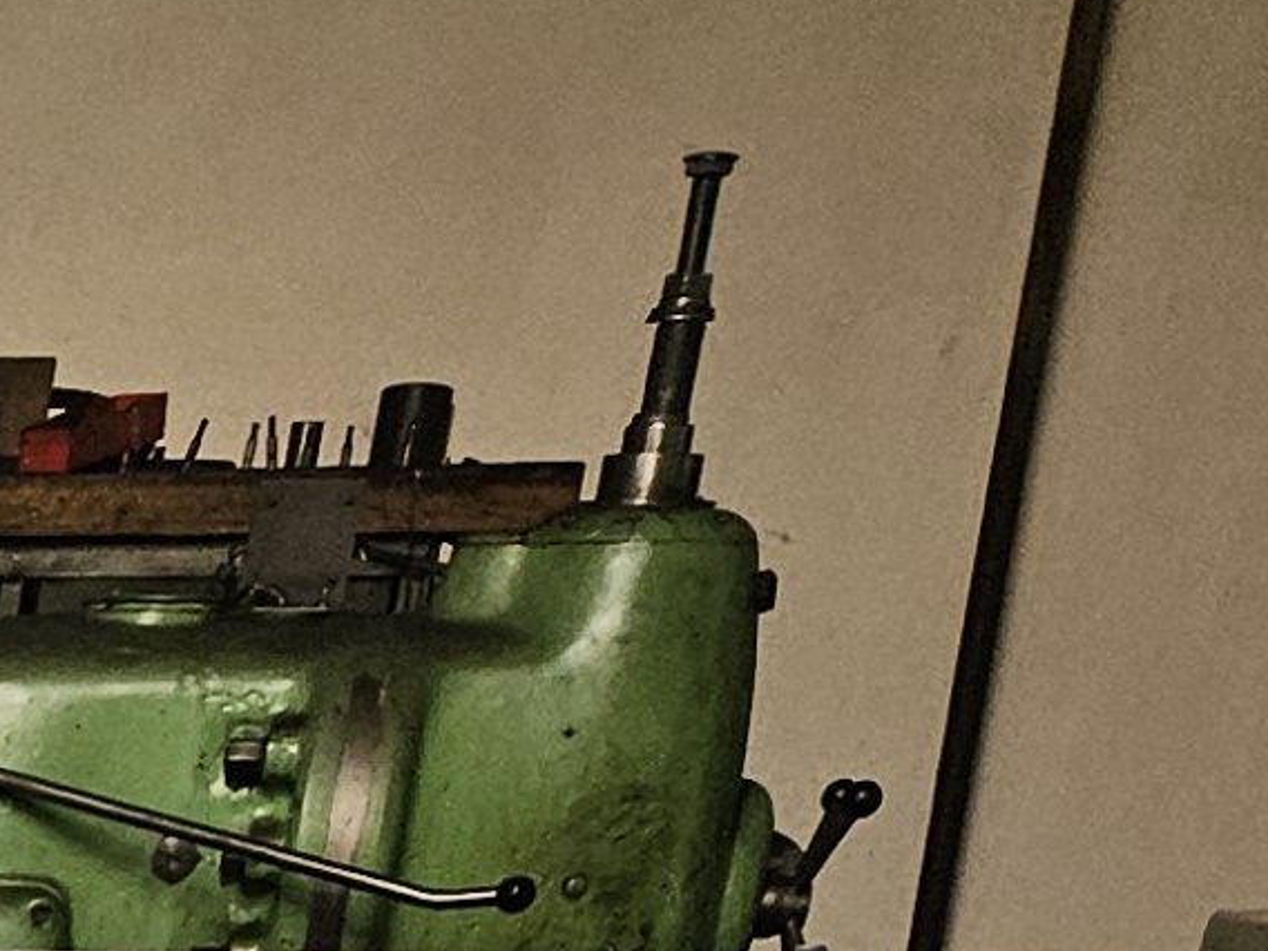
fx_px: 5934
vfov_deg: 7.6
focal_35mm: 162
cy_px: 3210
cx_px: -2482
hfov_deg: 9.6
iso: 160
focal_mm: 5.4
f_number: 1.8
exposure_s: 1/190
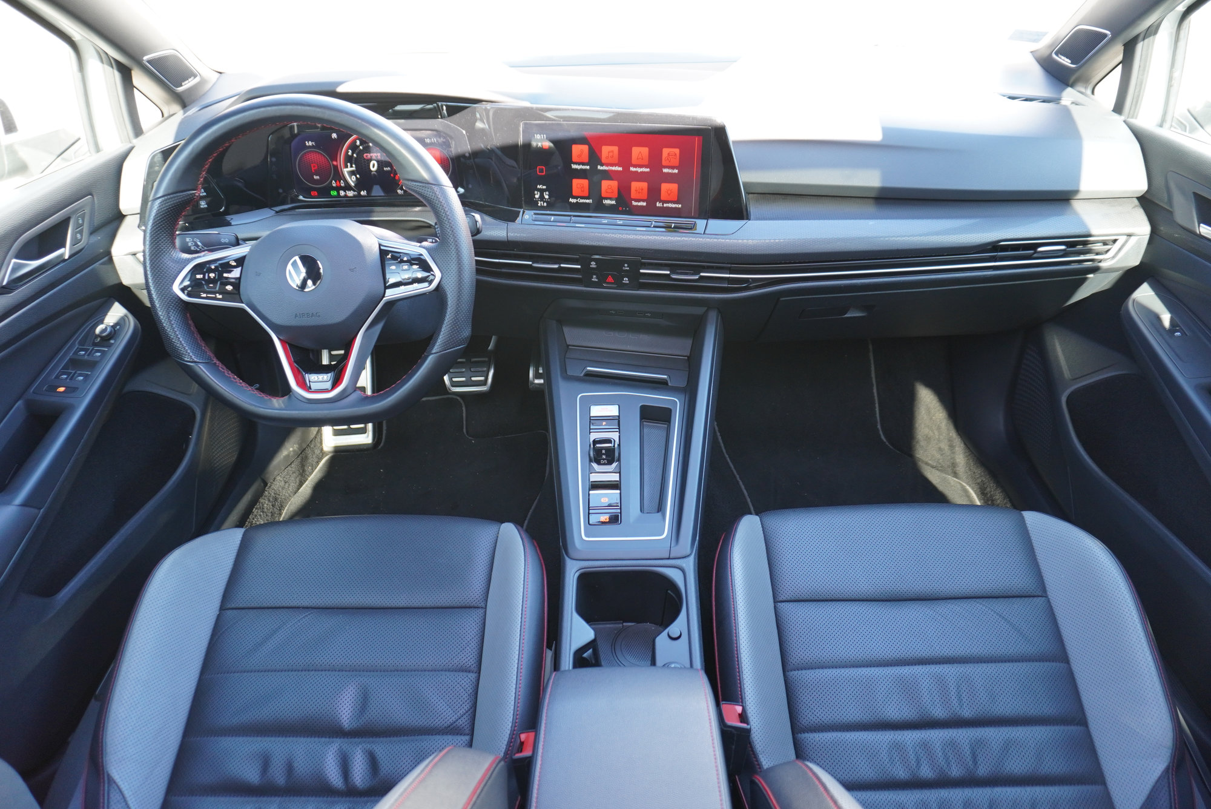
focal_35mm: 24
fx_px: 808
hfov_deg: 73.7
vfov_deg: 53.2
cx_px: 606
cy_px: 404
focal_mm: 16
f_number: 3.5
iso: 400
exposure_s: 1/30
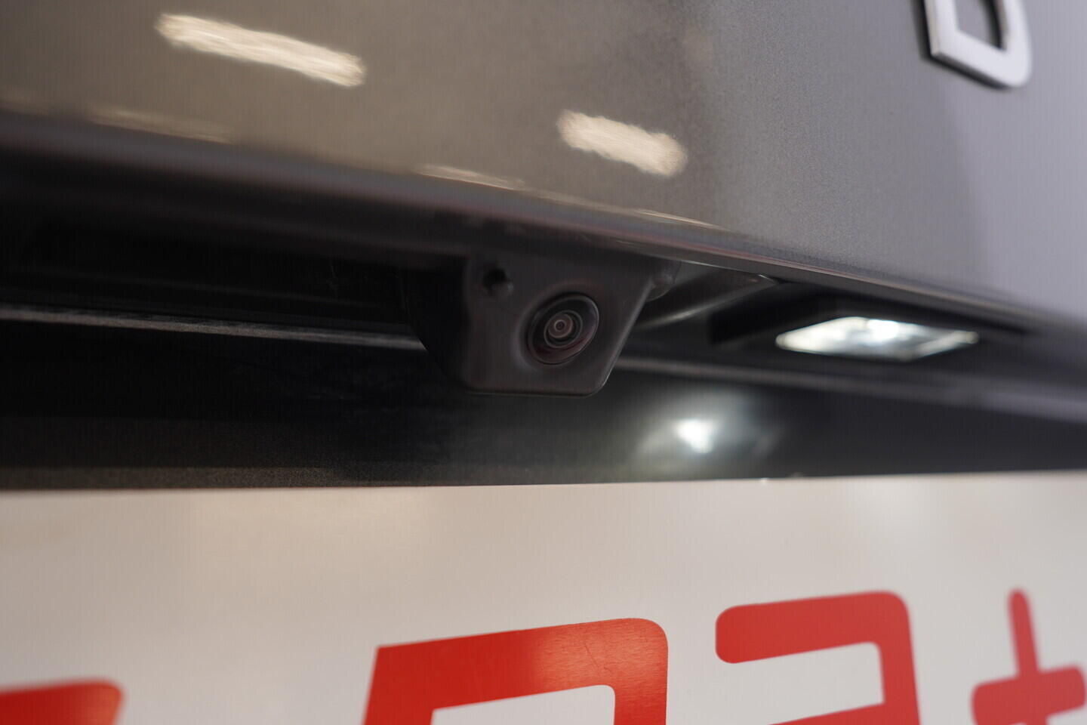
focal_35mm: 36
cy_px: 362
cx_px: 544
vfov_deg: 36.9
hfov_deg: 53.1
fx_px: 1087
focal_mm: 24
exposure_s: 1/50
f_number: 3.2
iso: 125
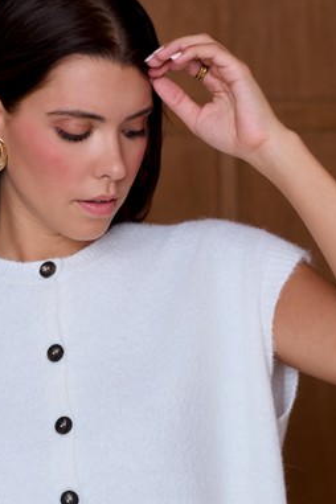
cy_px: 447
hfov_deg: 9.2
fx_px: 2086
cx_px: 87
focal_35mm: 149
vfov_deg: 13.7
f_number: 3.5
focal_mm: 70
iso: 400
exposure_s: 1/250
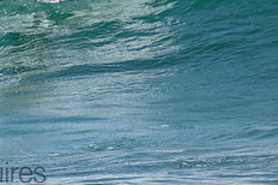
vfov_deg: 0.7
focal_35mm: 2004
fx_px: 15454
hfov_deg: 1.0
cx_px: -47
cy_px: -27
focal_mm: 800
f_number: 11
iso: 2800
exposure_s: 1/1600
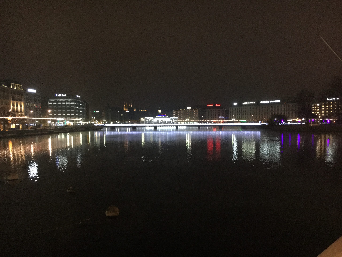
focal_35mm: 29
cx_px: 171
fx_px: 287
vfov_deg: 48.2
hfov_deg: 61.7
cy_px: 128
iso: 400
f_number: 2.2
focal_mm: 4.15
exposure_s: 1/17
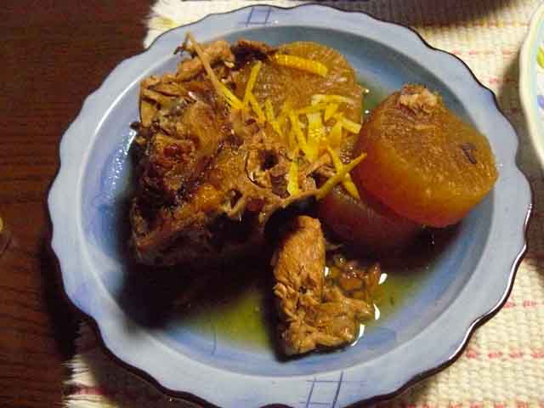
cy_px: 204
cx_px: 272
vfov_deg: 39.7
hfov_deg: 51.4
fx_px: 566
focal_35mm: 36
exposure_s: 1/30
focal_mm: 6
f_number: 2.8
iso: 1250
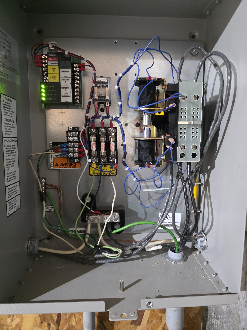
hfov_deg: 58.9
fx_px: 219
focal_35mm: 23
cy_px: 165
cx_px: 124
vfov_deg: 73.9
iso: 1600
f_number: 1.7
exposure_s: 1/60
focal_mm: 6.3
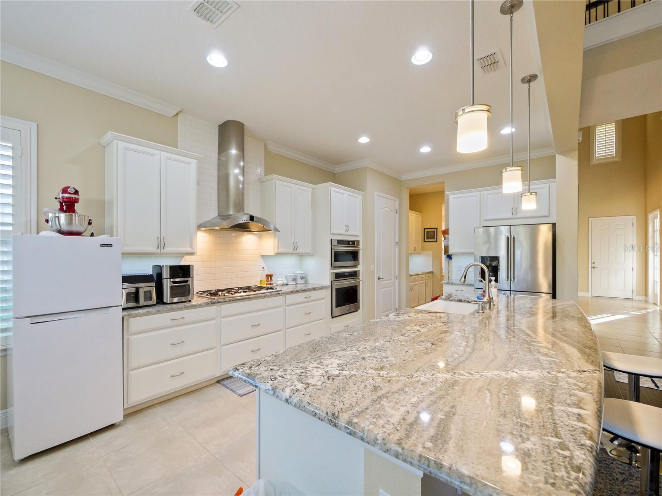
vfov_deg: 85.6
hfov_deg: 102.1
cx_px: 331
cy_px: 248
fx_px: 268
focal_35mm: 14
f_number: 4
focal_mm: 7
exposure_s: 1/60
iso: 2000
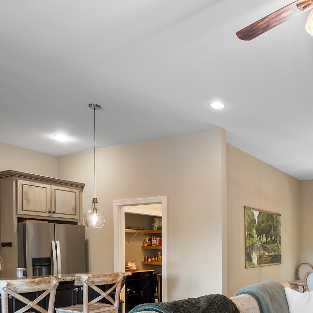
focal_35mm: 31
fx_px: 317
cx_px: 290
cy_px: 250
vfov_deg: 49.5
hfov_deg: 46.6
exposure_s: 1/8
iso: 400
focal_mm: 8
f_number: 5.6
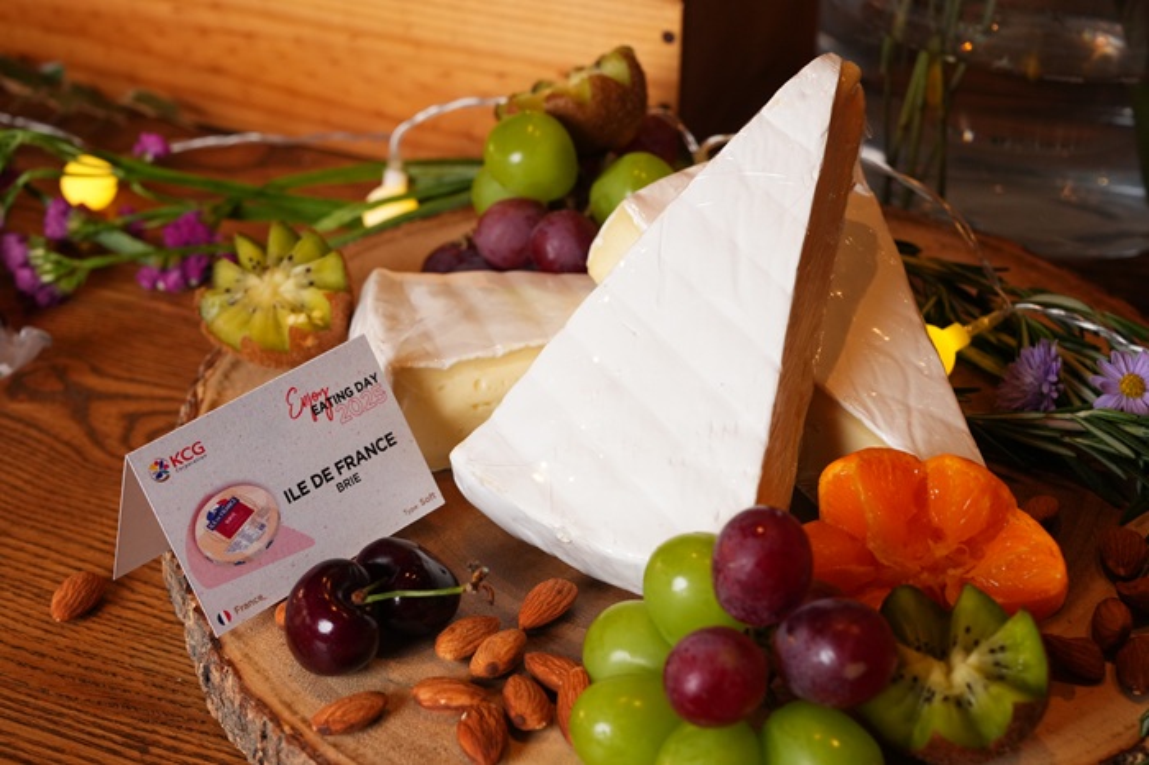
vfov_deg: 19.4
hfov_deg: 28.9
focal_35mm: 70
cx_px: 574
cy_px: 382
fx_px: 2233
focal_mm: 70
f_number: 8
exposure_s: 1/160
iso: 1600
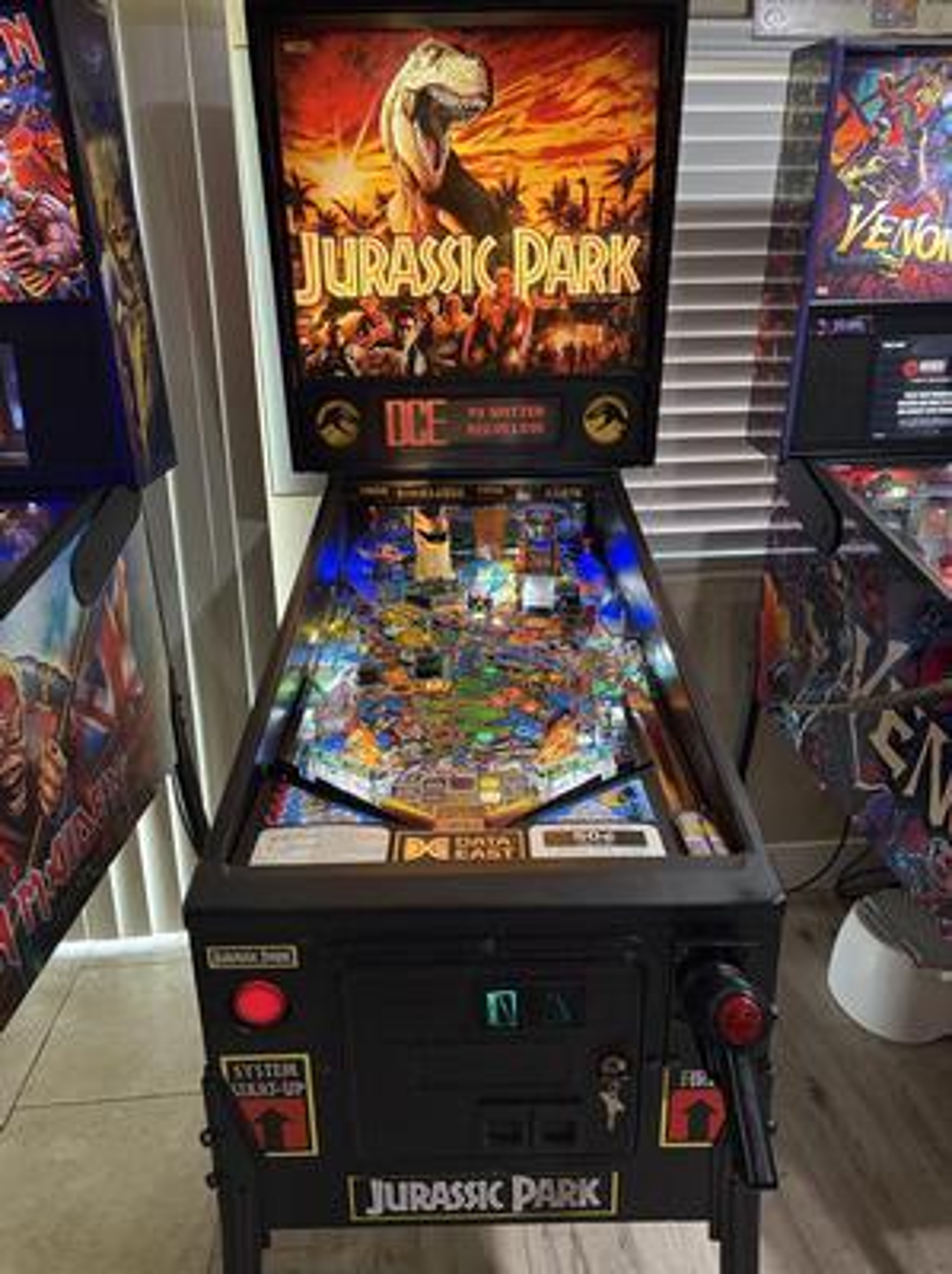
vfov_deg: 67.4
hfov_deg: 53.0
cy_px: 637
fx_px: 955
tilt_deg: -17.2
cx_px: 476
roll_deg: +0.6
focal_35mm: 26
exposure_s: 1/60
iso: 250
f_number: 1.6
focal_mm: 5.96
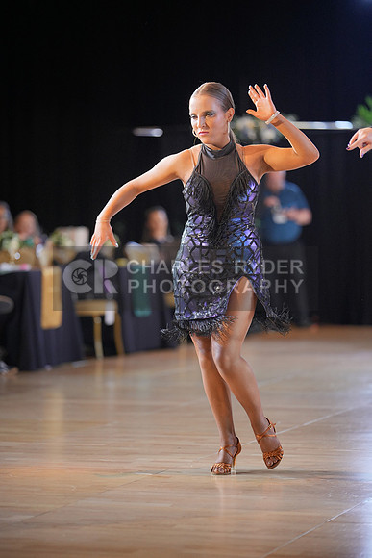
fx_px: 1859
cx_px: 186
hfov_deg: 11.4
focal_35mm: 120
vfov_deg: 17.1
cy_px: 279
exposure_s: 1/500
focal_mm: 120
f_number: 2
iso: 1600
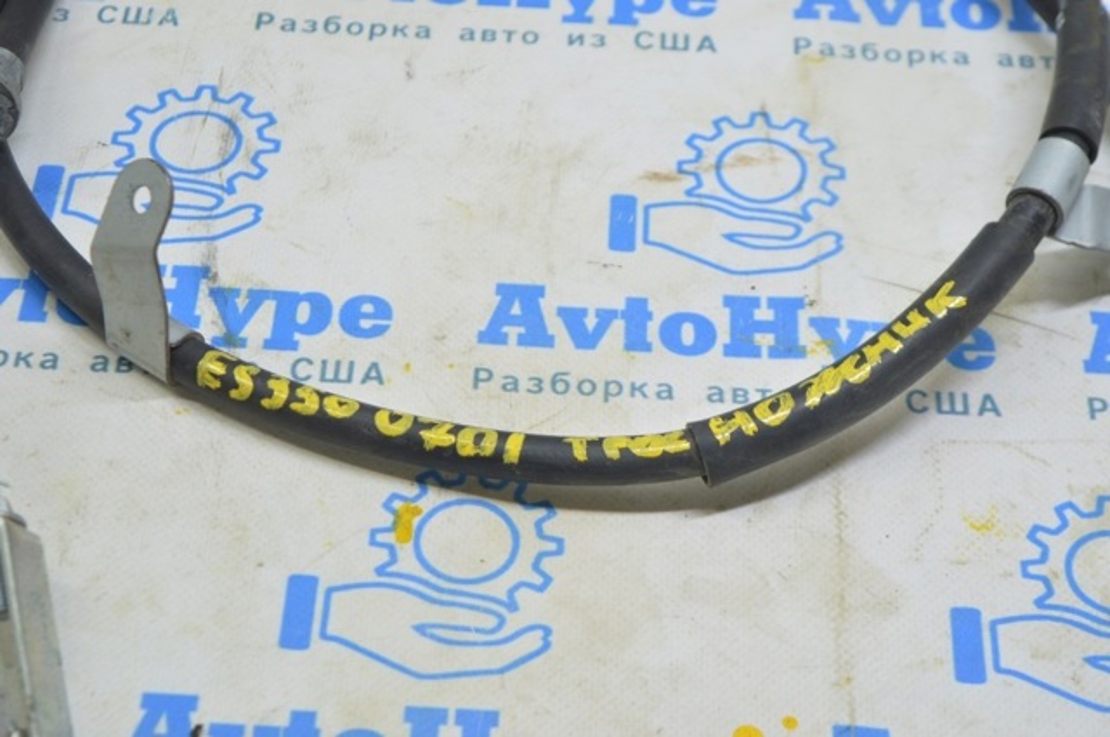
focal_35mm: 72
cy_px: 368
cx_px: 555
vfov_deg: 18.9
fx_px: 2217
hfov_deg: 28.1
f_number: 5.6
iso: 400
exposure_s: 1/20
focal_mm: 48
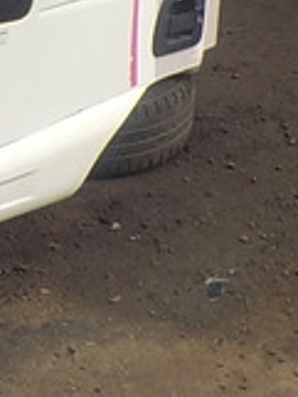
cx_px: -148
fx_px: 1364
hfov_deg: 11.9
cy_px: -155
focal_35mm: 119
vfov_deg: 15.5
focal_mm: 4.1
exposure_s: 1/400
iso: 125
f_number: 3.3
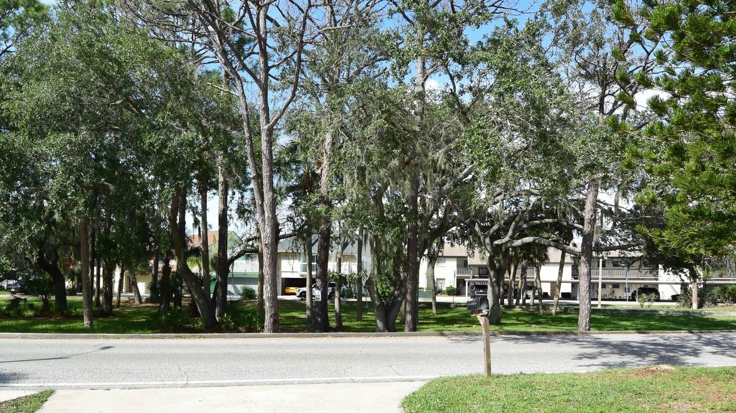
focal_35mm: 27
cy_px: 274
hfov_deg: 69.7
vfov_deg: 42.3
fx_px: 527
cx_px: 337
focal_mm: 7.1
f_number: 4.5
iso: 160
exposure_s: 1/640
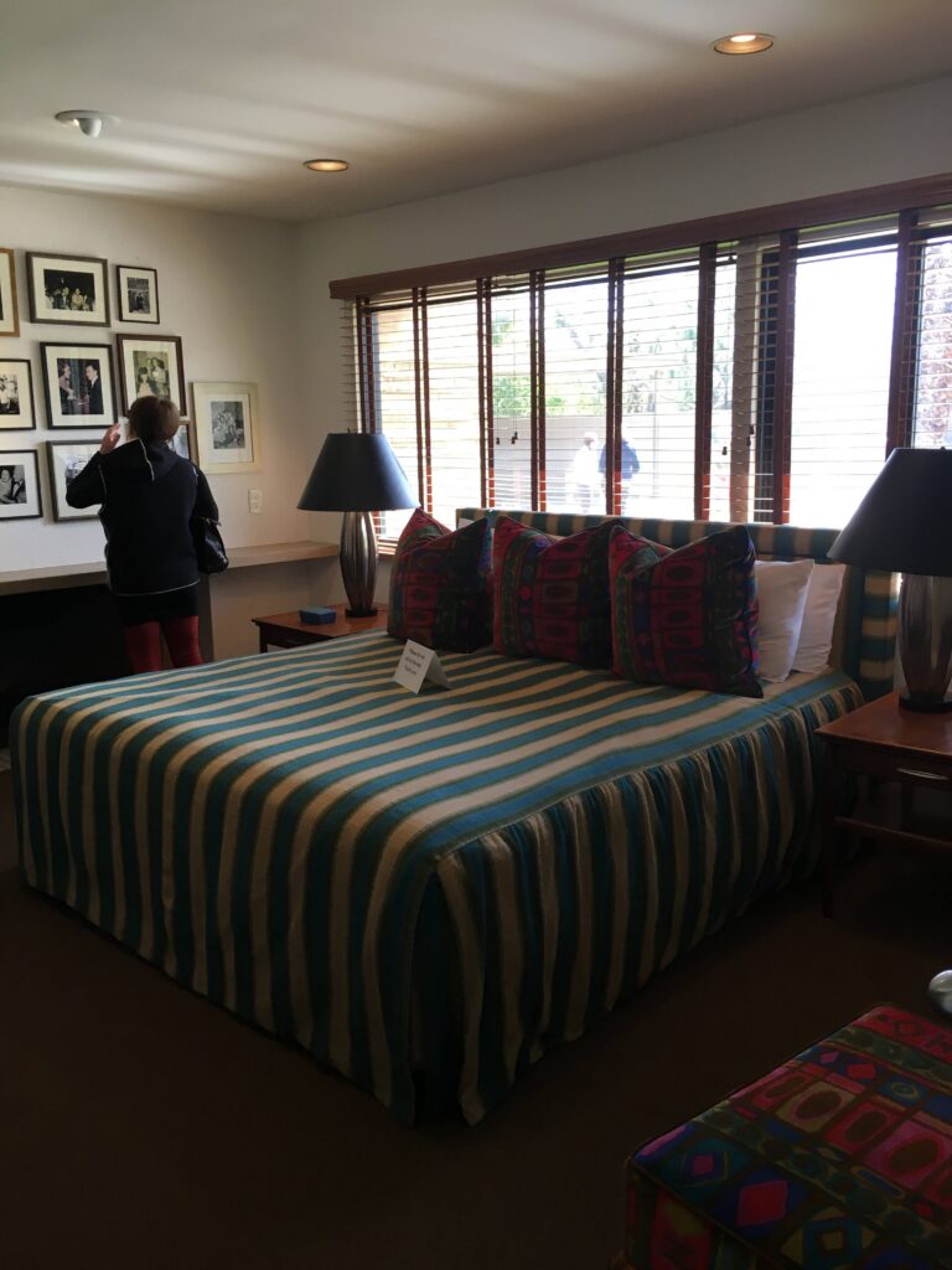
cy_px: 635
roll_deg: +2.1
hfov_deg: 48.2
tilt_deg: -11.1
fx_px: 1063
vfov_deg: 61.7
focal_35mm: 29
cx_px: 476
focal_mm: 4.15
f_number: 2.2
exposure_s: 1/30
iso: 25
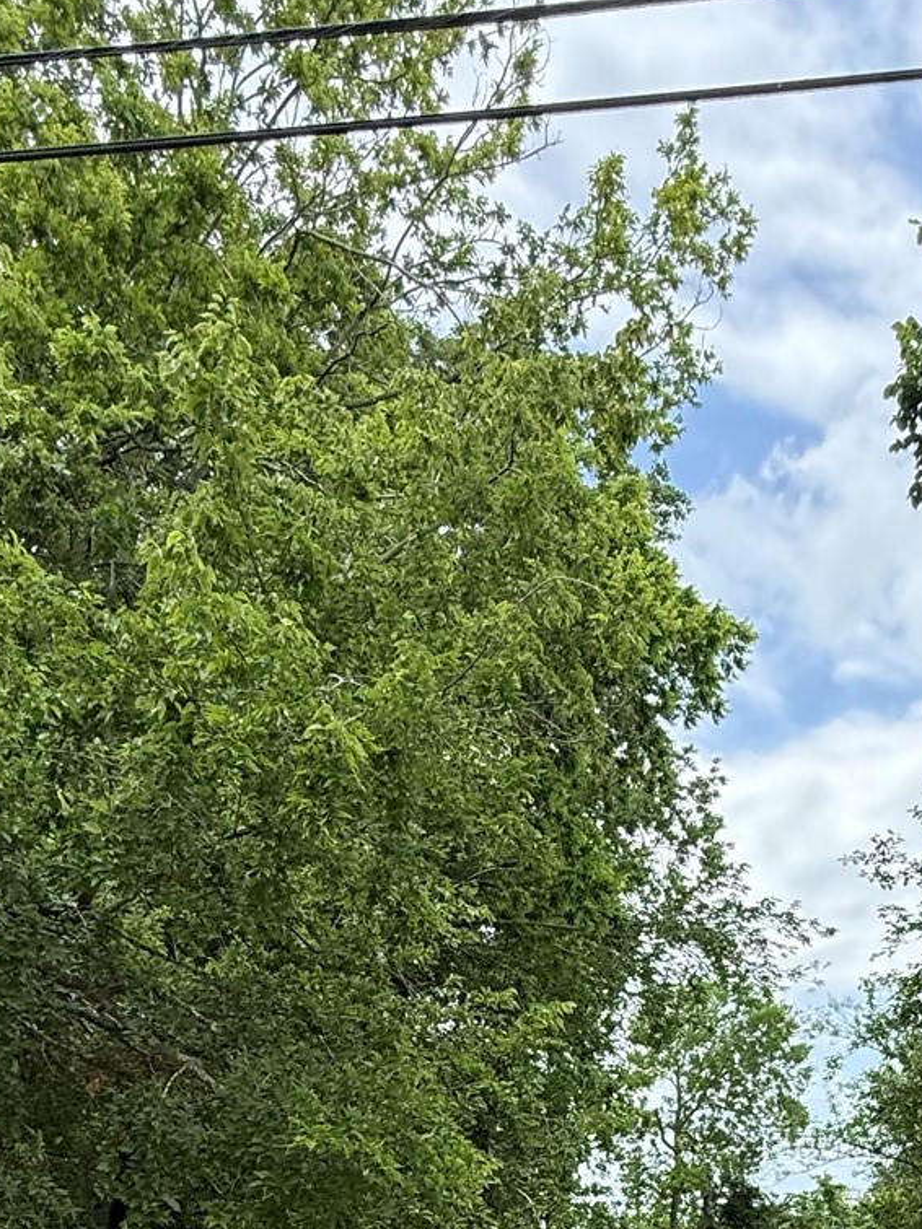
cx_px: 632
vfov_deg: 39.2
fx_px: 1350
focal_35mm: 38
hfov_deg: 37.2
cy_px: 1385
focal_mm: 2.22
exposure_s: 1/853
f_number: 2.2
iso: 64
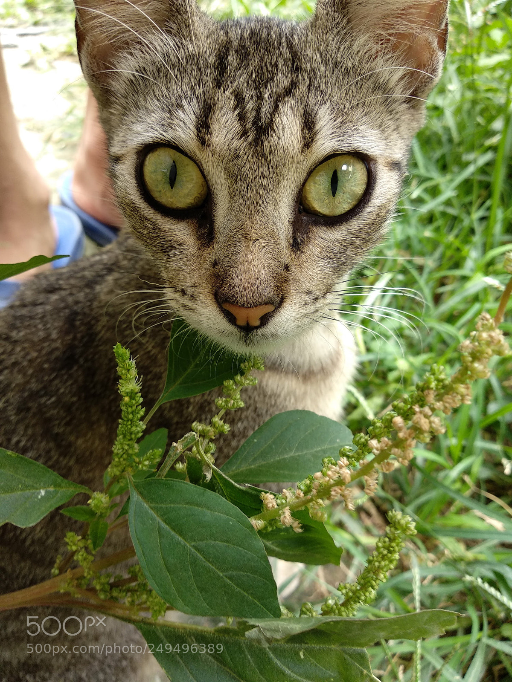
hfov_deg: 53.1
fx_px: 513
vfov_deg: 67.3
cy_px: 341
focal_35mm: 26
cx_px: 256
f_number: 2.2
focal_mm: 3.81
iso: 200
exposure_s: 1/50
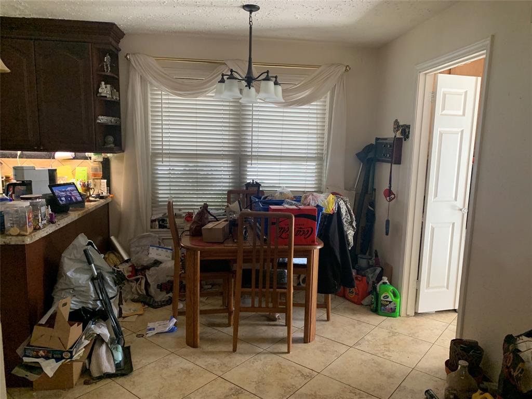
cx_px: 266
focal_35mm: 26
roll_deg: -1.4
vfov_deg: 53.1
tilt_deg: -8.4
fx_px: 400
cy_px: 200
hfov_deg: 67.3
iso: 250
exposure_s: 1/60
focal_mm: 4.25
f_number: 1.8
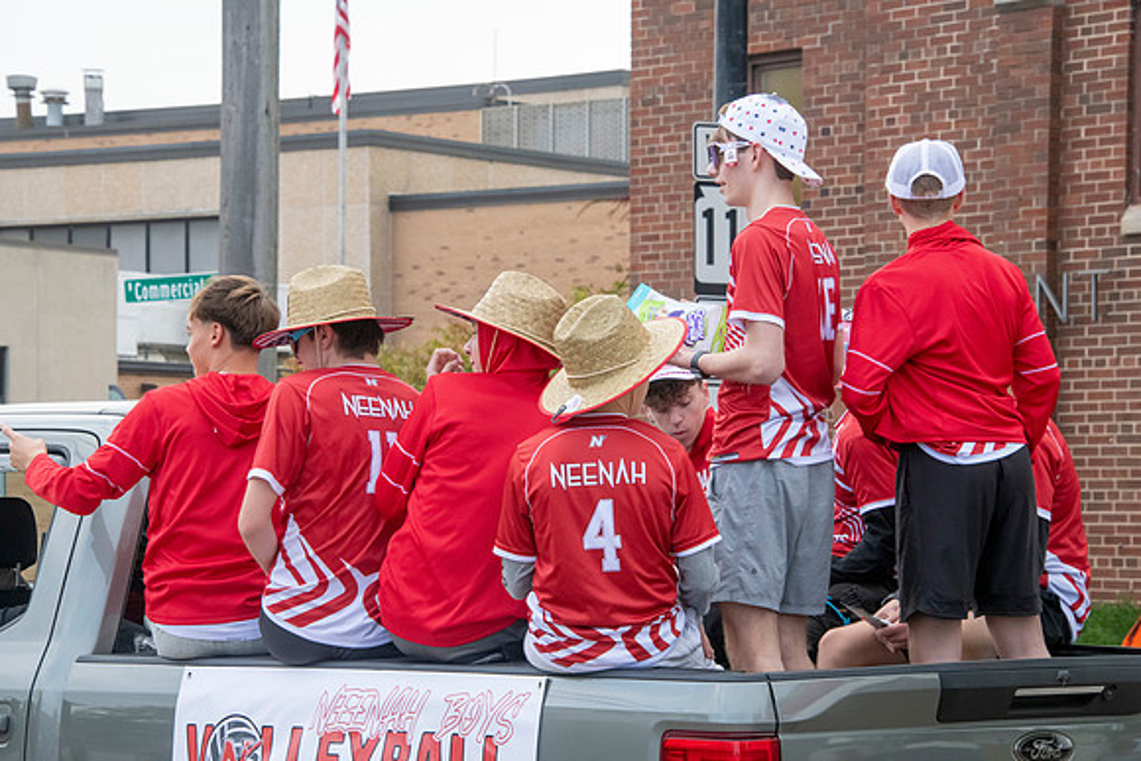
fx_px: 4280
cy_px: 380
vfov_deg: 10.2
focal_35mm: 135
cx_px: 570
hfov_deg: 15.2
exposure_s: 1/320
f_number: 11
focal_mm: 135
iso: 3200
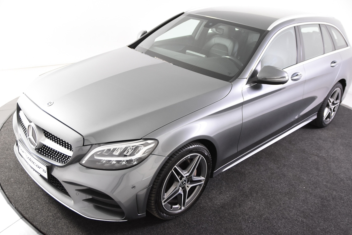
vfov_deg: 35.9
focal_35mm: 37
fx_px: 362
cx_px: 180
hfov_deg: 51.9
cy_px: 117
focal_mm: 24
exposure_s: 1/40
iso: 1600
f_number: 3.2
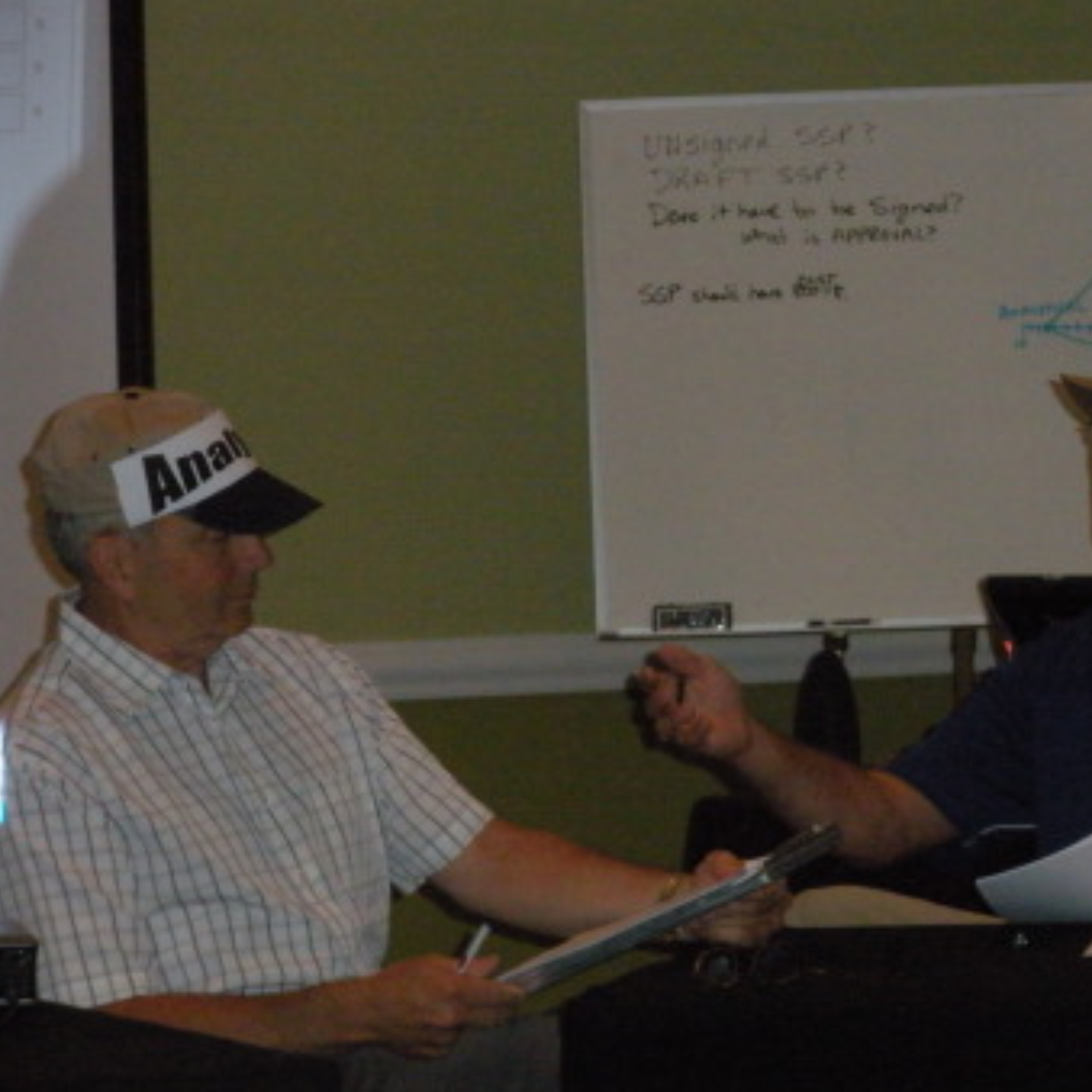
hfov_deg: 12.1
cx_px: 728
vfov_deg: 12.1
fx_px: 5139
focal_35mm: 144
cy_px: 548
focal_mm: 21.2
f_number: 5.3
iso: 800
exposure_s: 1/125
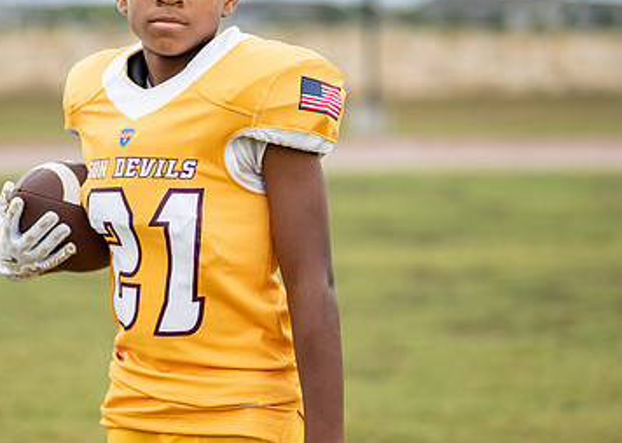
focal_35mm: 98
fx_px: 1731
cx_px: 212
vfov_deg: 14.6
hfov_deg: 20.3
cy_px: 176
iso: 320
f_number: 1.2
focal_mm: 50
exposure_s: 1/1250
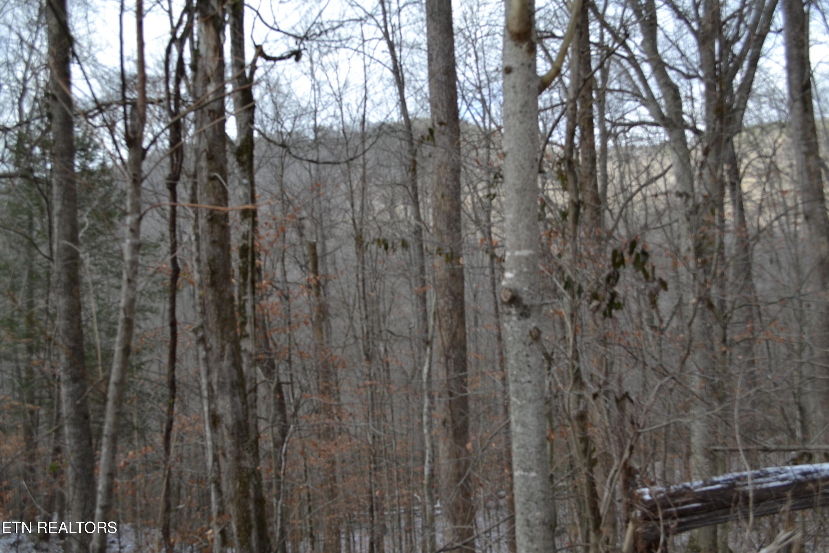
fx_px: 760
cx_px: 414
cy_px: 276
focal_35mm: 33
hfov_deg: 57.2
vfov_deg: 40.0
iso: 110
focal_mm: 22
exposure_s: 1/125
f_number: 5.6
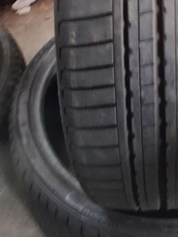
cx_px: 172
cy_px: 0
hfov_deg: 25.4
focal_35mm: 55
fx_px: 377
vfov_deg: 32.2
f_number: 1.8
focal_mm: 3.98
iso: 1250
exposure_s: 1/10
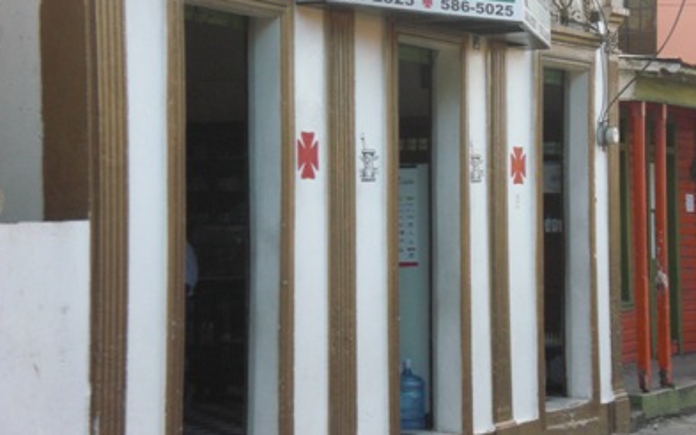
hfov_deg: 19.8
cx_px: 372
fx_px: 1993
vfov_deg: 12.5
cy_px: 175
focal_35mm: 105
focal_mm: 14.49
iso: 200
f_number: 5
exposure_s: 1/125
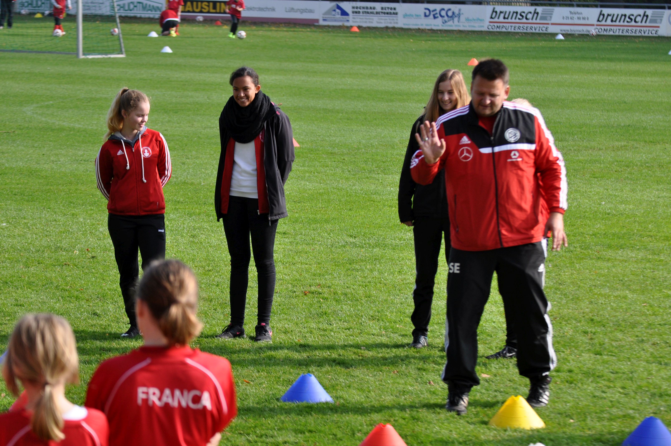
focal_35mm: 153
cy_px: 223
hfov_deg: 13.4
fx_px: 2848
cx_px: 336
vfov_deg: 8.9
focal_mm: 102
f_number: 4.2
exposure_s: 1/800
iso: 400
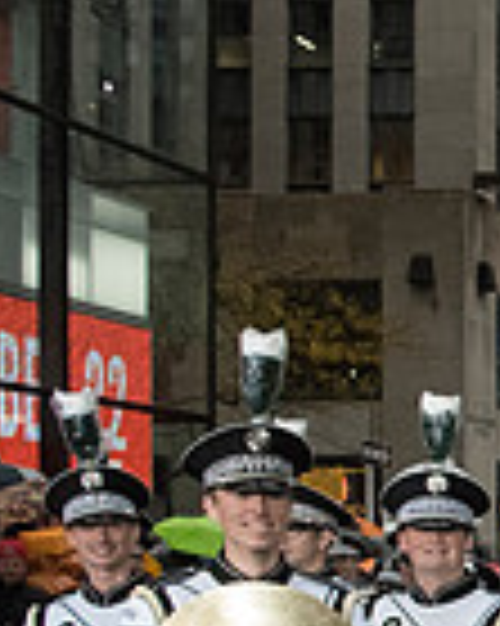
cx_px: 1189
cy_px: 651
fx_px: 1741
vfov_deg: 19.7
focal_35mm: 94
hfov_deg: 12.7
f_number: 4
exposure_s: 1/2500
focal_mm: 24
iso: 10000
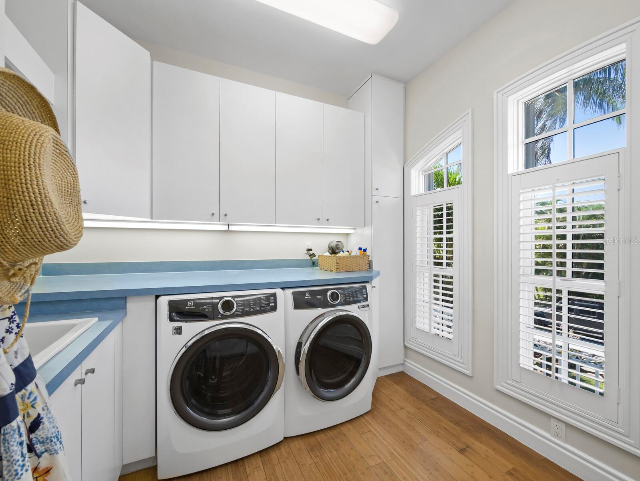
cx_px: 320
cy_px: 240
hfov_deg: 102.0
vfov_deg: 85.7
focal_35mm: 14
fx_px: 259
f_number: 7.1
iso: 400
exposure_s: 1/10
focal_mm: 7
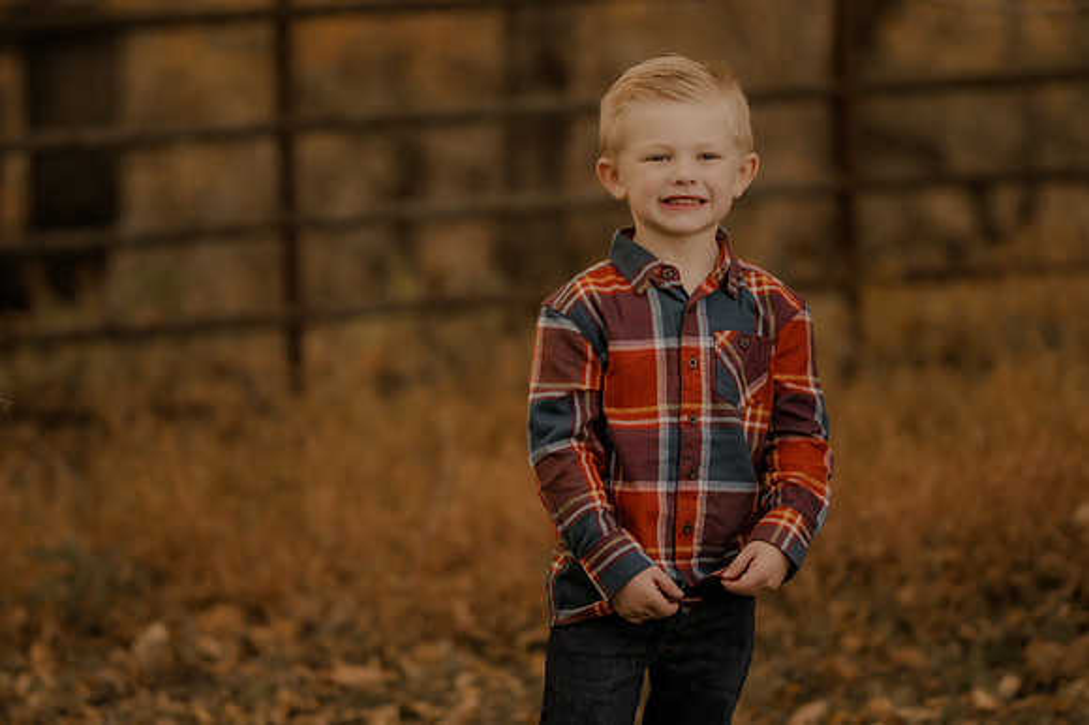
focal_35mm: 127
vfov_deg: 10.8
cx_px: 544
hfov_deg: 16.1
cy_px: 362
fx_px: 3839
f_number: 1.4
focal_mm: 85
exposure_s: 1/400
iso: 200
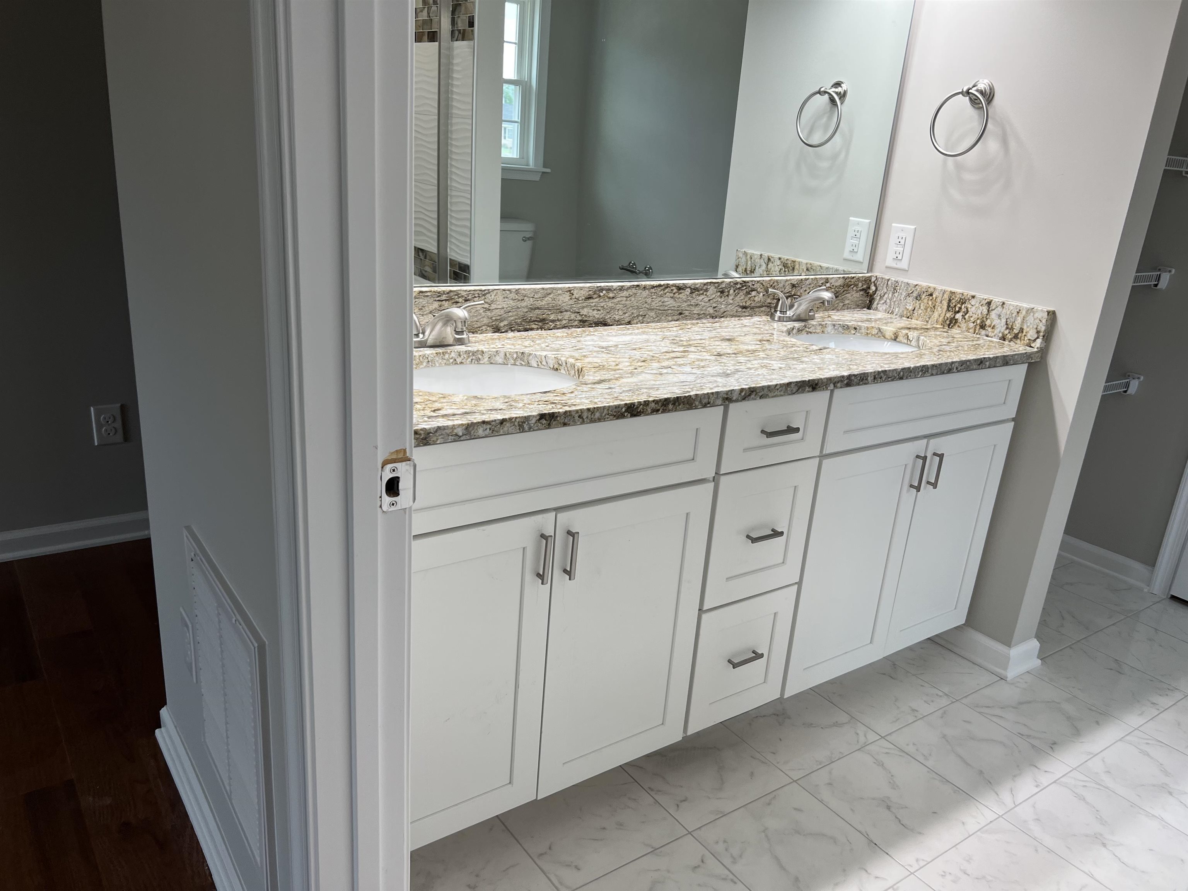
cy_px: 446
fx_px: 892
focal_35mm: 26
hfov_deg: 67.3
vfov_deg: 53.1
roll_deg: -5.5
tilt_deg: -19.4
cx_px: 594
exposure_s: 1/120
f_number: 1.5
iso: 32
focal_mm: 5.7
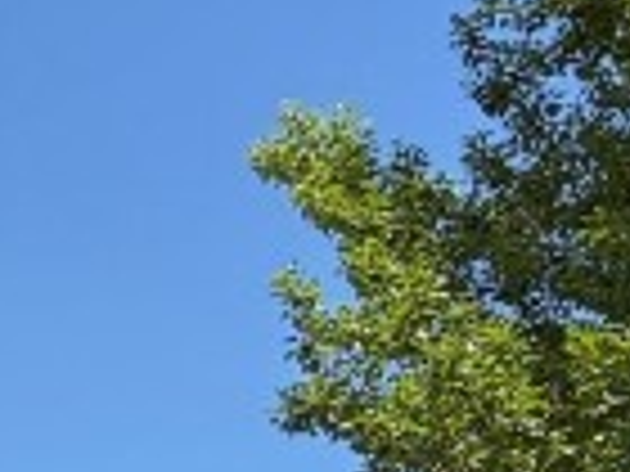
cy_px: 962
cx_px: -1350
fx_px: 3458
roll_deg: +0.8
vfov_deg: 7.5
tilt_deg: +14.3
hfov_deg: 8.5
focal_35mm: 190
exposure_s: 1/2283
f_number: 1.6
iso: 64
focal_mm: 5.96
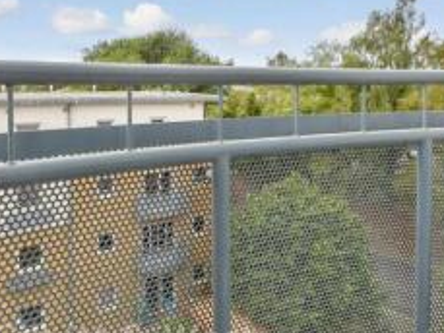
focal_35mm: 30
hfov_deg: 59.7
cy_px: 129
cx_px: 250
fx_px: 385
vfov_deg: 46.5
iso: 160
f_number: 8
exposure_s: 1/250
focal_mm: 10
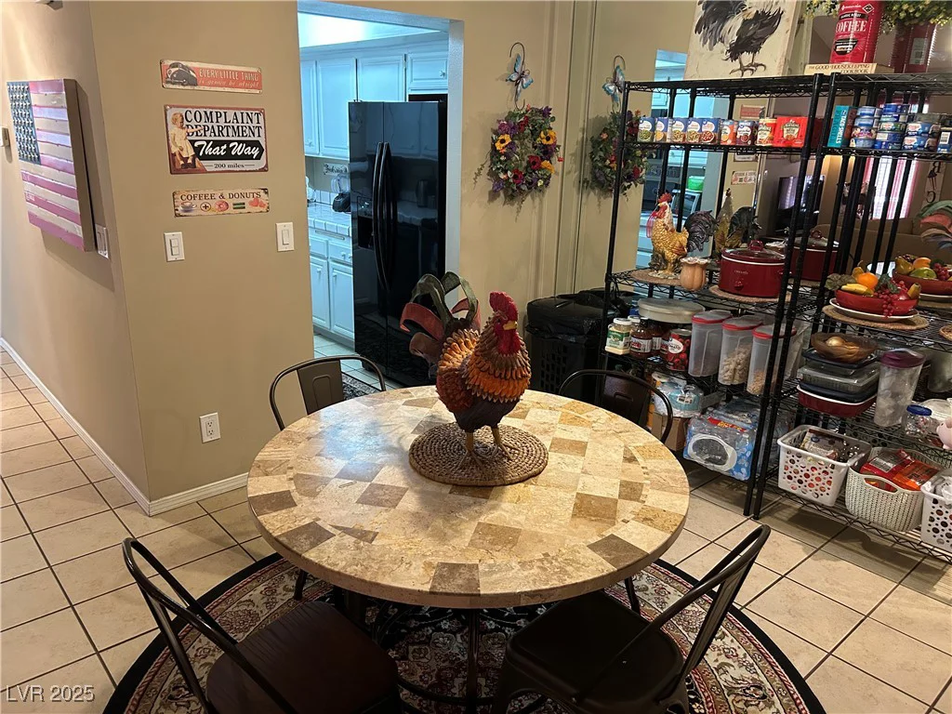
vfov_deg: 53.1
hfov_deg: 67.3
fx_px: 715
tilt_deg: -18.4
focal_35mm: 26
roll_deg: -1.3
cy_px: 357
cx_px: 476
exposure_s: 1/60
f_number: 1.5
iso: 400
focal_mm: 5.7
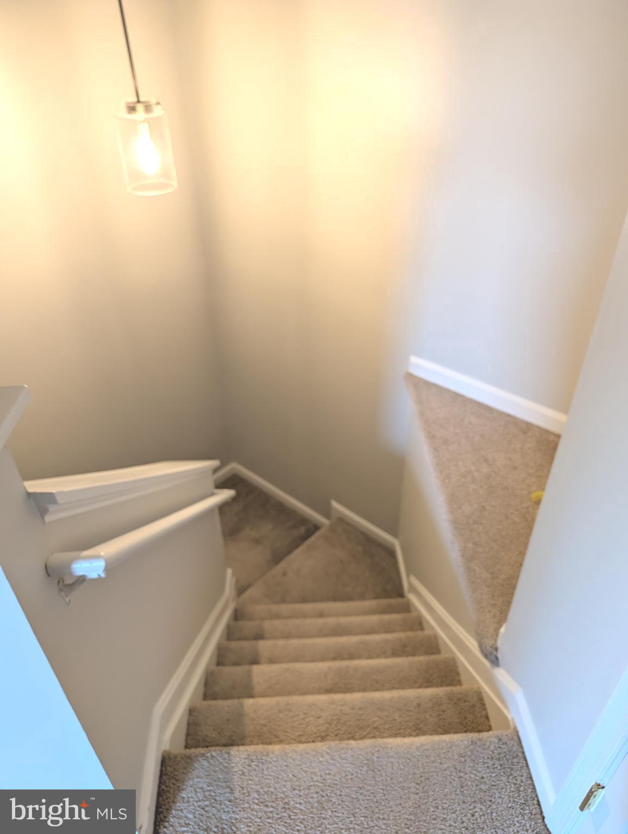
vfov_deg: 71.5
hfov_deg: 56.9
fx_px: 579
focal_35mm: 24
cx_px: 314
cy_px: 417
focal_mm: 6.9
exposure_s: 1/30
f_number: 1.68
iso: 43
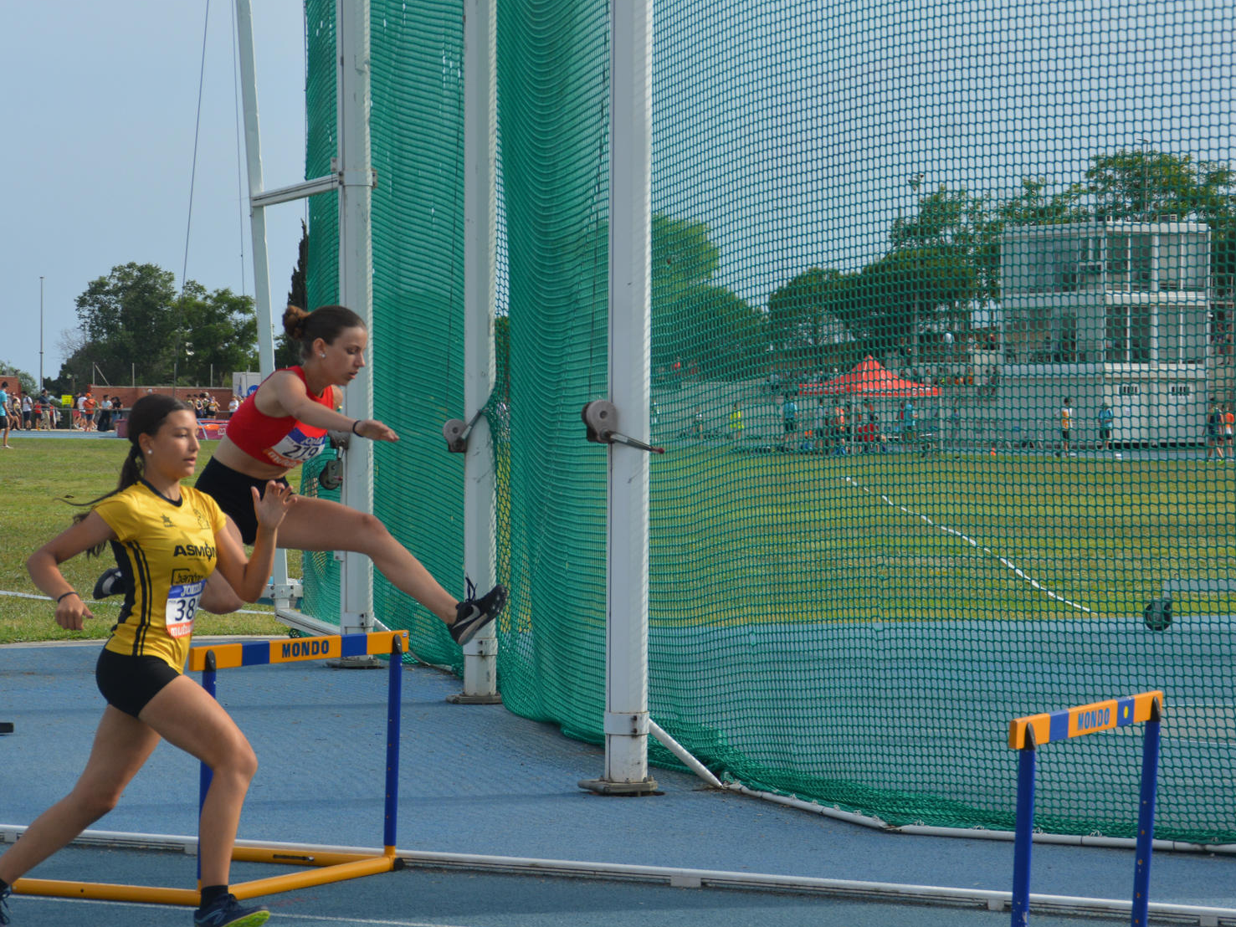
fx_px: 3999
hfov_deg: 17.6
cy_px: 485
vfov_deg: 13.2
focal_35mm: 112
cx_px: 636
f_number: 6.3
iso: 400
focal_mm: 56
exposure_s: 1/1600
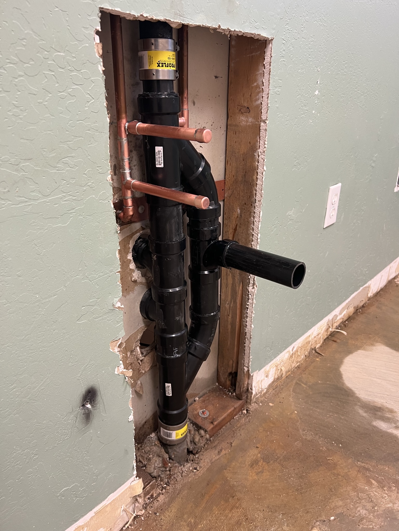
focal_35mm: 26
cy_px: 266
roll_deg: -0.3
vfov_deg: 67.3
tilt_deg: -21.2
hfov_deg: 53.1
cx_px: 200
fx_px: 400
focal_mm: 5.7
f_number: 1.5
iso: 160
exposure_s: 1/60
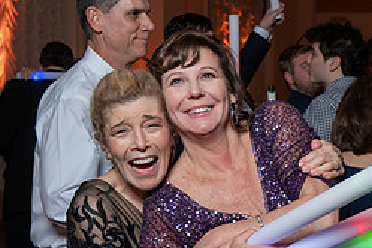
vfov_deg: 17.2
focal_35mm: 79
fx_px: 816
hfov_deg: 25.2
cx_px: 305
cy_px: 186
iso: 2000
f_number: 4
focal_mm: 29
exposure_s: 1/200
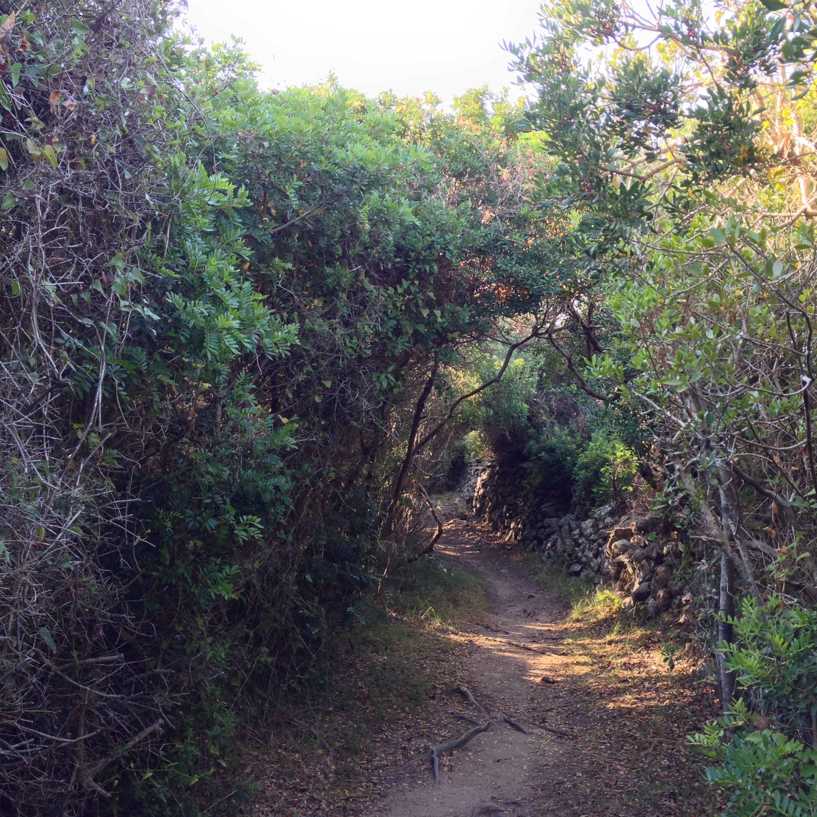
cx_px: 514
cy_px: 391
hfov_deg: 38.9
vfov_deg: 39.2
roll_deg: -0.8
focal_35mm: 43
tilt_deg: -1.7
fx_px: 1148
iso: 50
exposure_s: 1/60
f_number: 2.4
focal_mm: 4.28
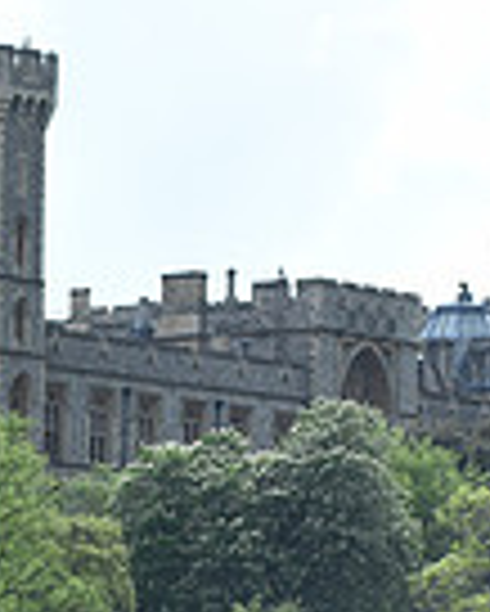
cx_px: -733
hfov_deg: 4.0
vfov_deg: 5.1
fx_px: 6899
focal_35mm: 381
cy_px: 774
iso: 280
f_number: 4.5
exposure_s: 1/1250
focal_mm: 95
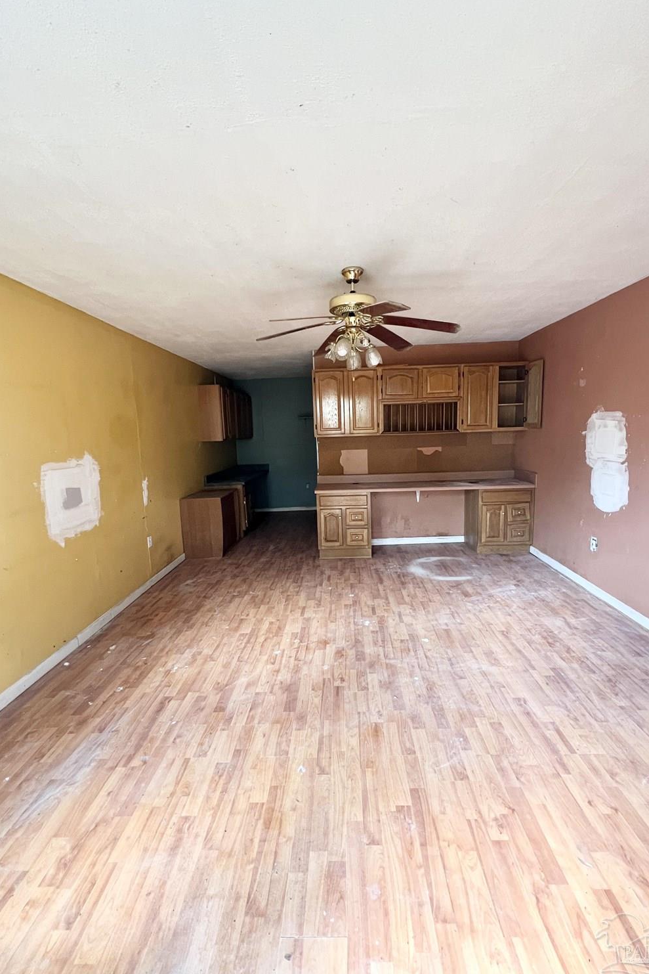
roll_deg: +1.9
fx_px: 378
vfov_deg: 104.2
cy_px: 480
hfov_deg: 81.2
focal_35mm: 14
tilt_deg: -7.4
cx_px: 335
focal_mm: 1.57
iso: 320
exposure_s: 1/60
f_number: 1.8
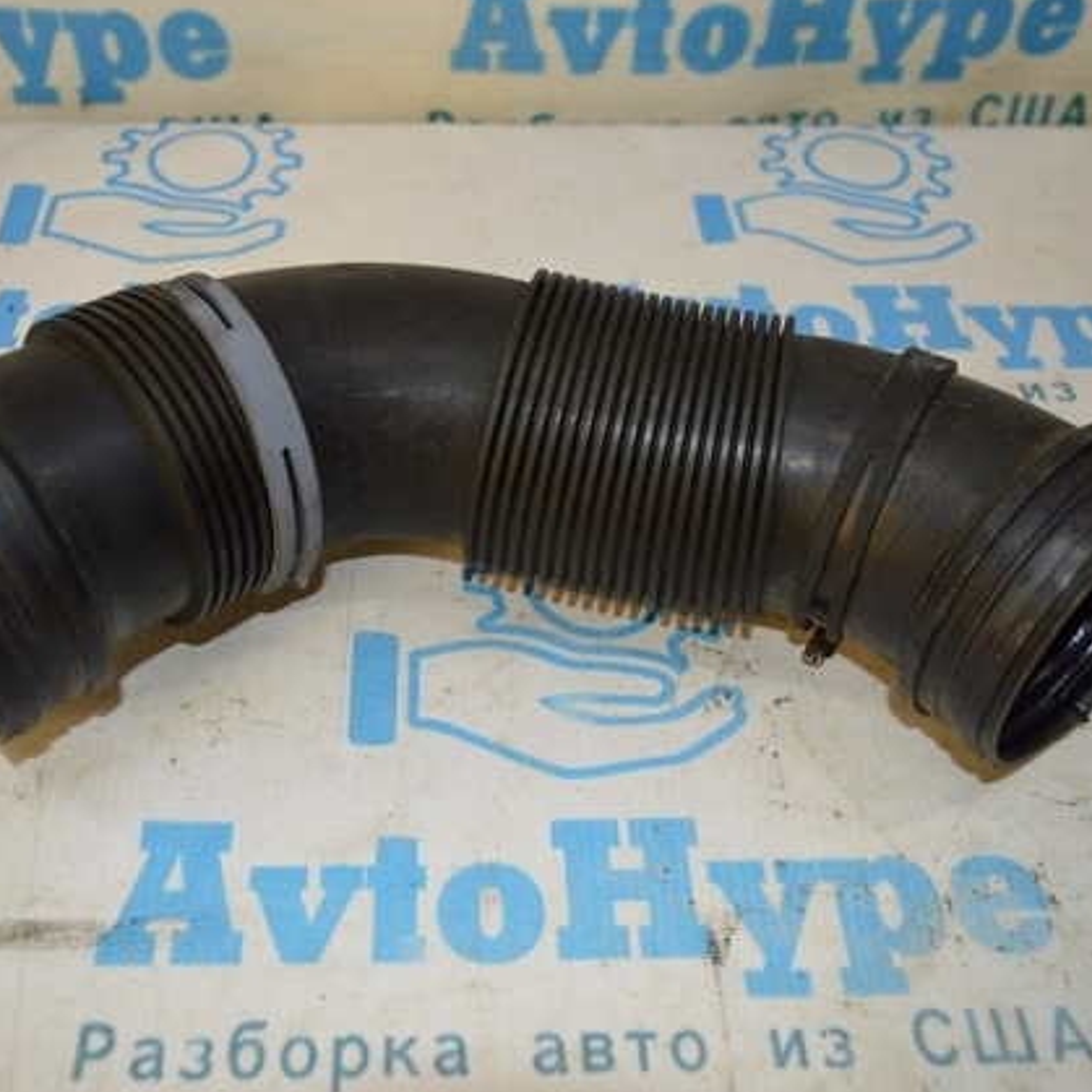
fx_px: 1249
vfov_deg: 47.2
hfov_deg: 47.2
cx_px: 493
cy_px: 541
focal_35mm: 35
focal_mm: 18
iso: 360
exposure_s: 1/200
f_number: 3.5
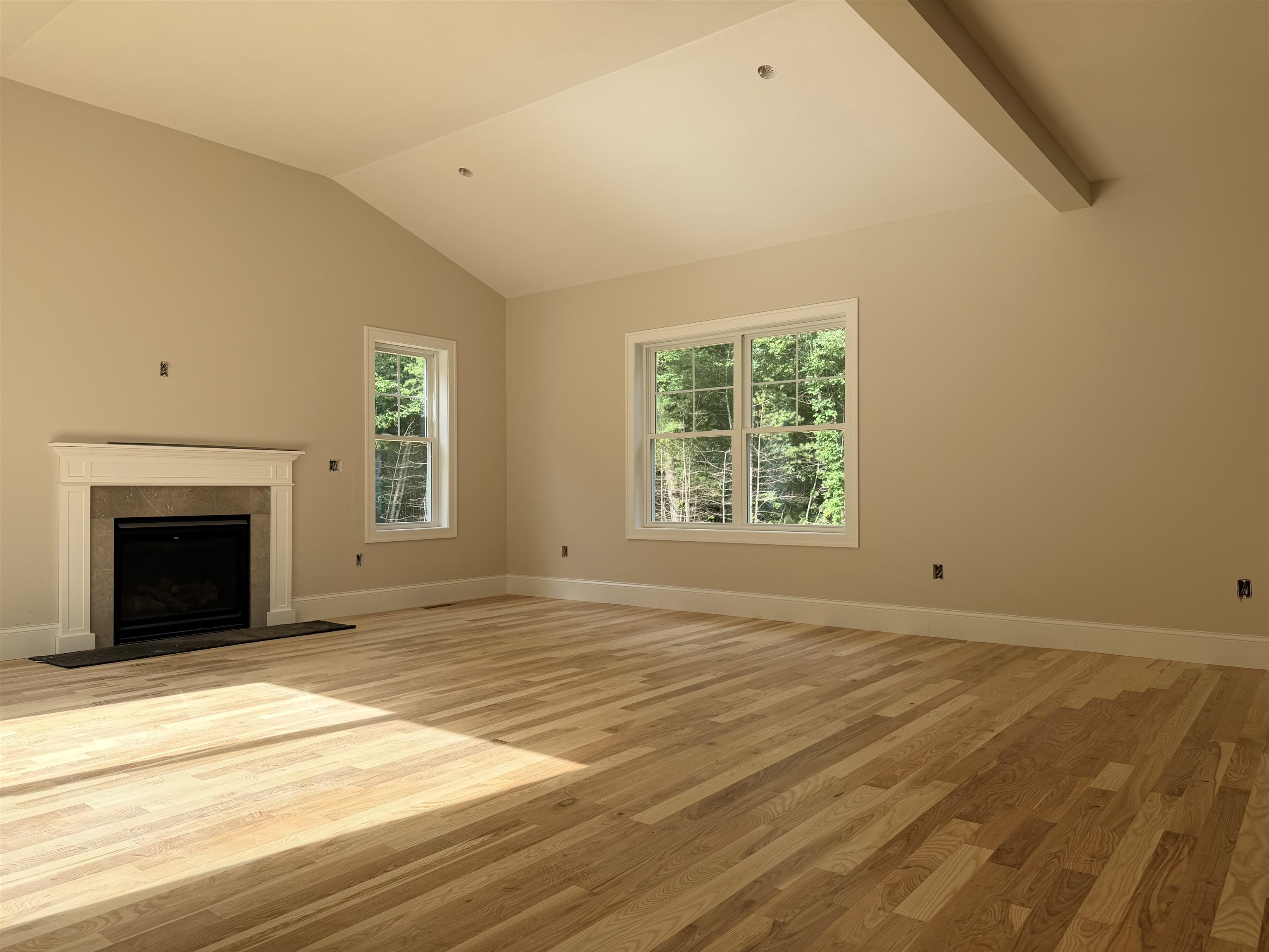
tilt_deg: +1.0
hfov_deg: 71.6
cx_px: 634
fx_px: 880
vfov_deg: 56.8
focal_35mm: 24
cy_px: 476
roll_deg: +0.4
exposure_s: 1/849
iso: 80
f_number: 1.78
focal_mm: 6.76
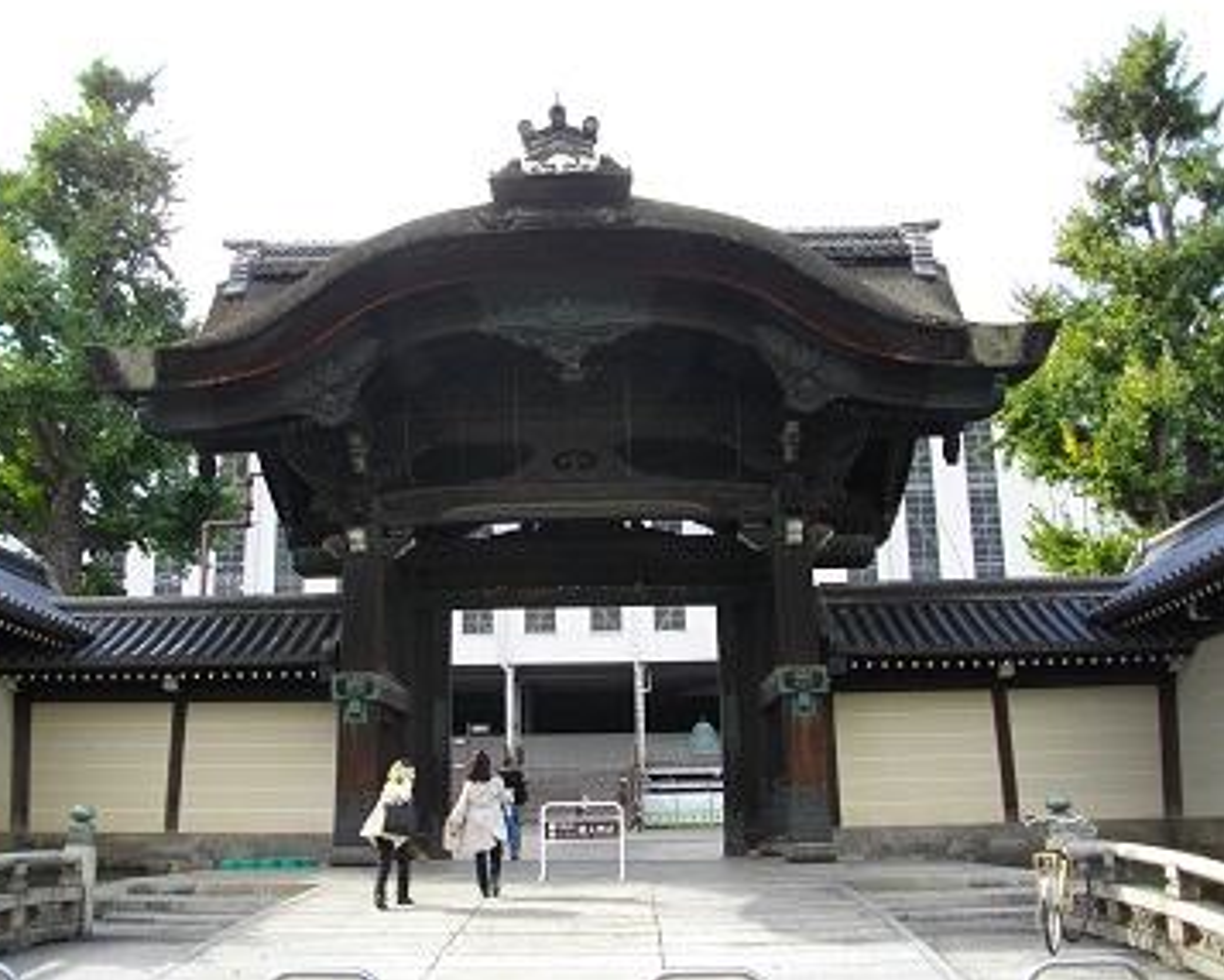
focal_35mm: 34
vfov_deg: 43.4
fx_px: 1232
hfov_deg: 52.8
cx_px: 561
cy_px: 483
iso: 100
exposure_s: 1/250
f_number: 2.9
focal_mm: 5.7
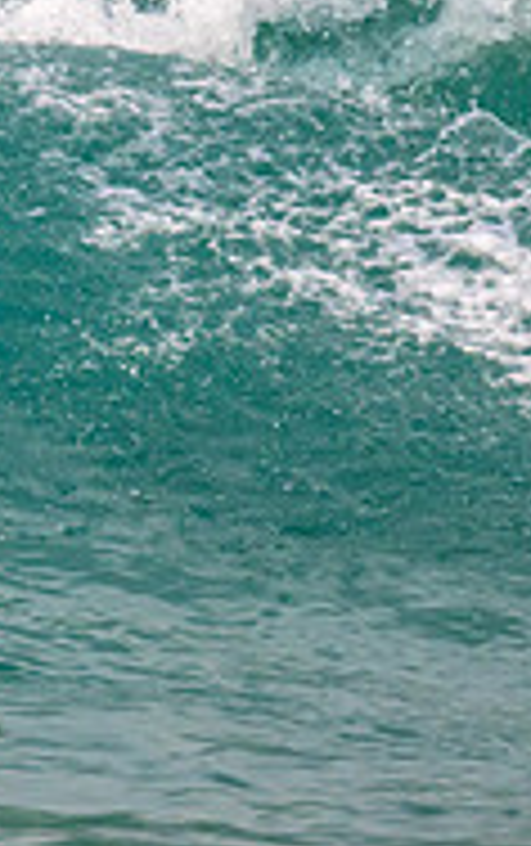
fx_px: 68836
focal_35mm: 2982
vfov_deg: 0.7
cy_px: 81
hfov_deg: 0.4
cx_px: -282
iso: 1800
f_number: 11
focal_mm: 800
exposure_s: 1/2000
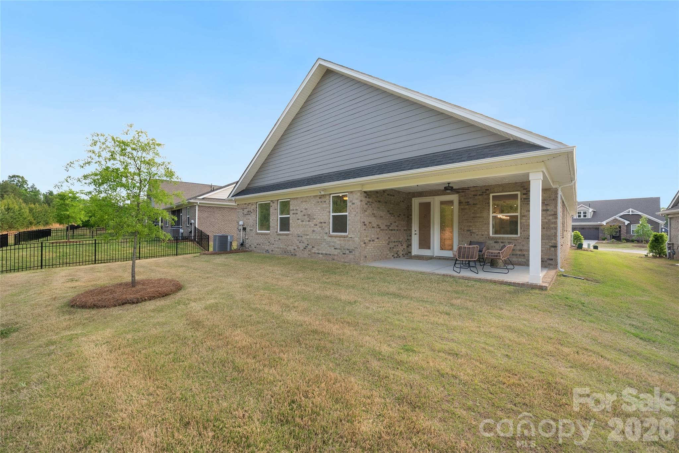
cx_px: 340
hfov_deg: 104.2
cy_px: 226
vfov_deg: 81.3
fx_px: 264
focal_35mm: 14
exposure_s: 1/10
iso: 100
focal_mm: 14
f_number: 10
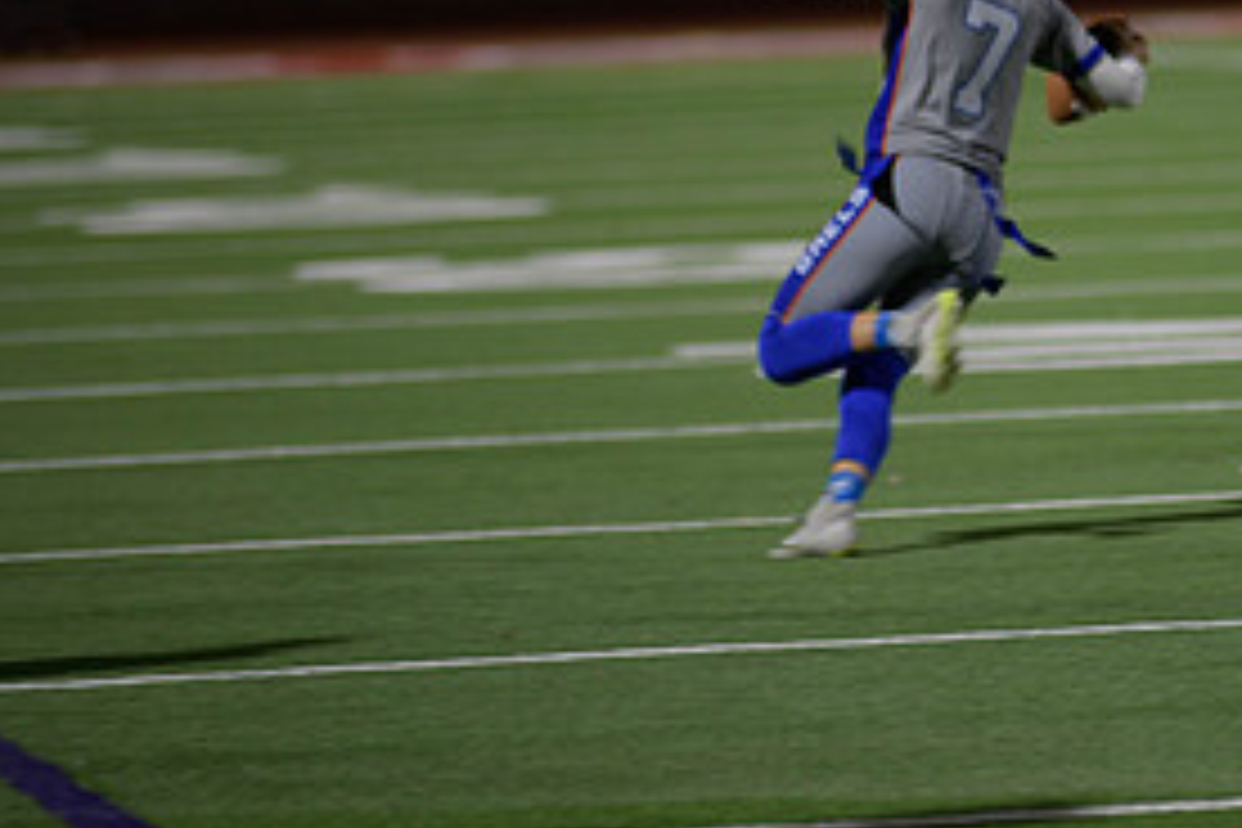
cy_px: 304
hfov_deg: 4.9
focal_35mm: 421
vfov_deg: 3.3
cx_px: 1080
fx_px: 14523
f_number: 2.8
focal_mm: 200
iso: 560
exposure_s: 1/200
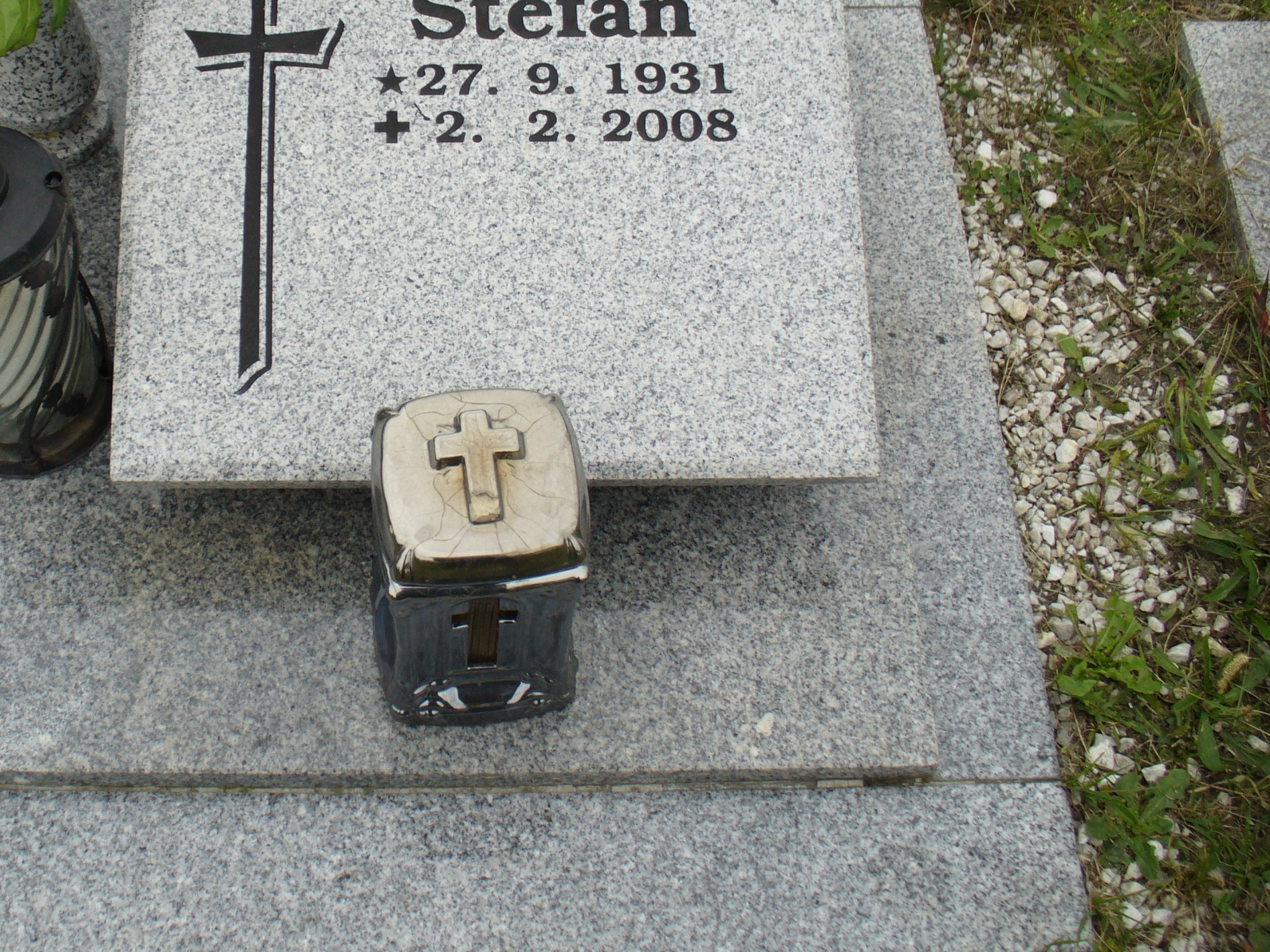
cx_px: 412
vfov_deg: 28.9
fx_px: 1835
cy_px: 314
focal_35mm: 50
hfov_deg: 37.7
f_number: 2.8
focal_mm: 6.1
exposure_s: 1/400
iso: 80
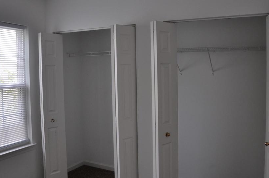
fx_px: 254
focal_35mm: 34
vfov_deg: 38.8
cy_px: 81
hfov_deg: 55.9
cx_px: 136
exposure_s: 1/30
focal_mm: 18
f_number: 5.6
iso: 250
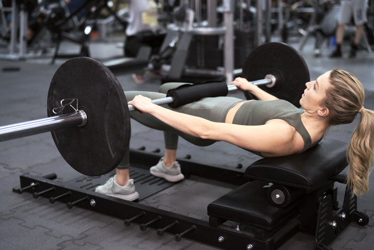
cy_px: 125
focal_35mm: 50
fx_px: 520
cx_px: 187
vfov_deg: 27.0
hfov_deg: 39.6
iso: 500
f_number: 1.8
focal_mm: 50
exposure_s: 1/125
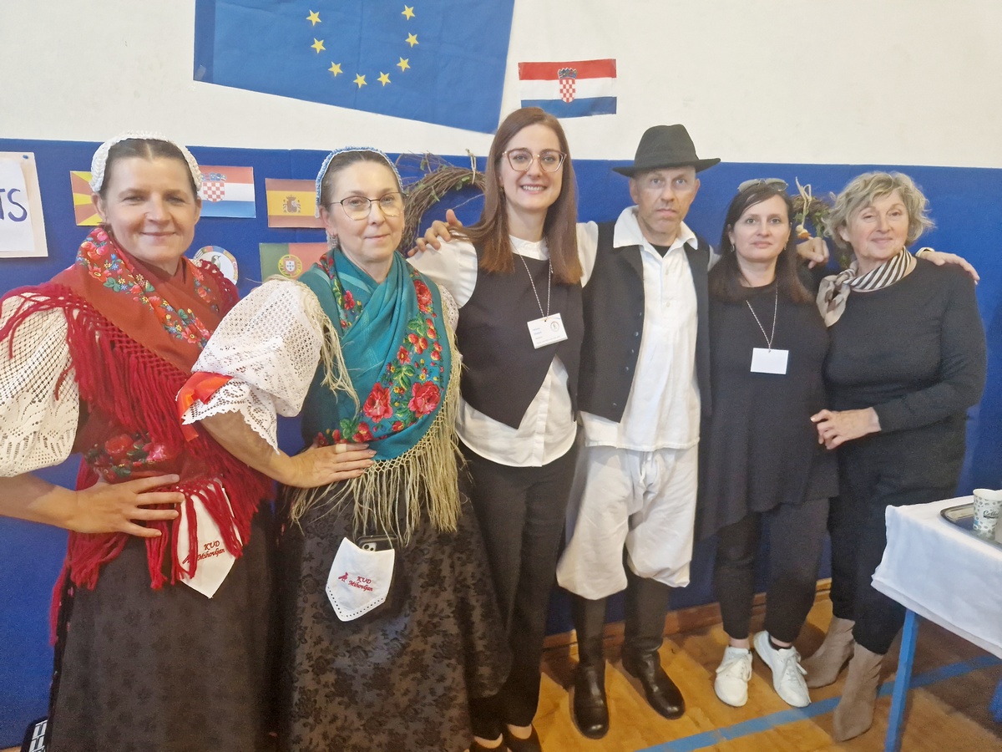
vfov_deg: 58.9
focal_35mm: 23
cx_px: 501
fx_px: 666
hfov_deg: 73.9
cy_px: 376
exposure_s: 1/100
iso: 400
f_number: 1.8
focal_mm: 5.4
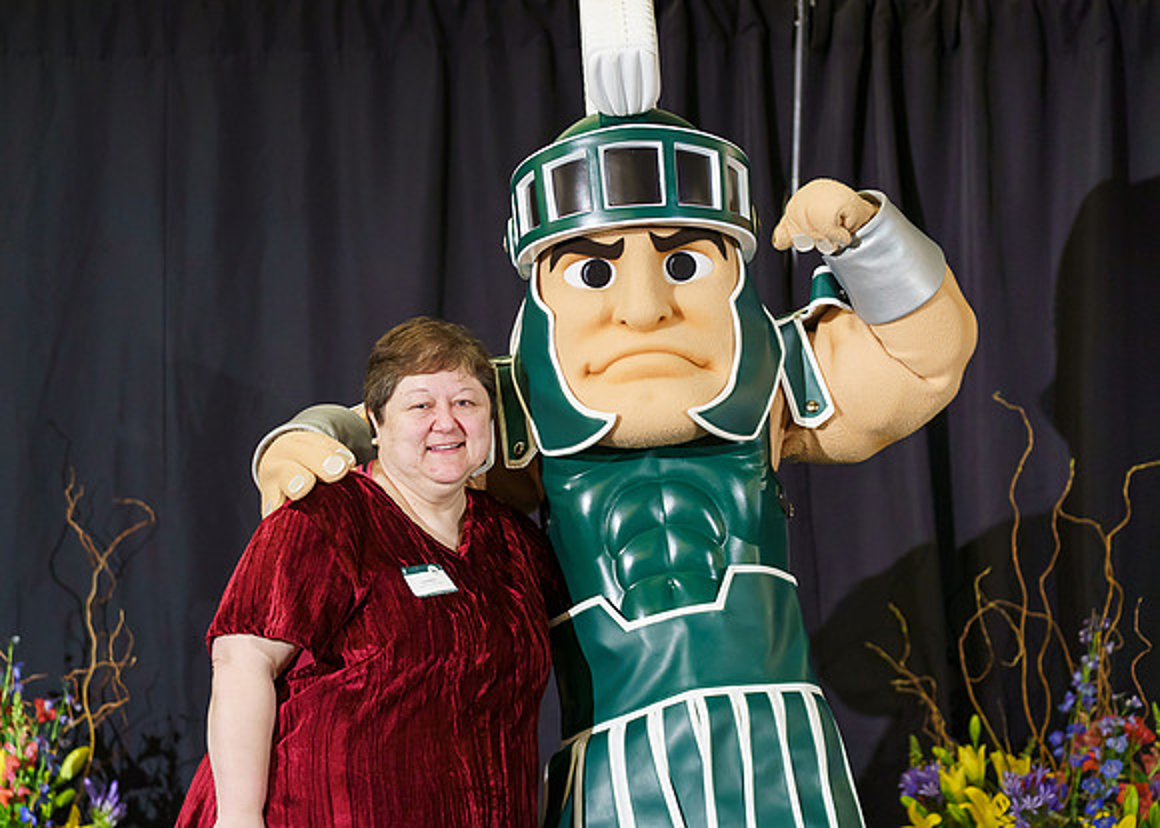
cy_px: 314
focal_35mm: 134
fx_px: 4418
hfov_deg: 15.0
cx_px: 549
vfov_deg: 10.7
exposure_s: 1/160
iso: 1600
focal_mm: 103
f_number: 2.8
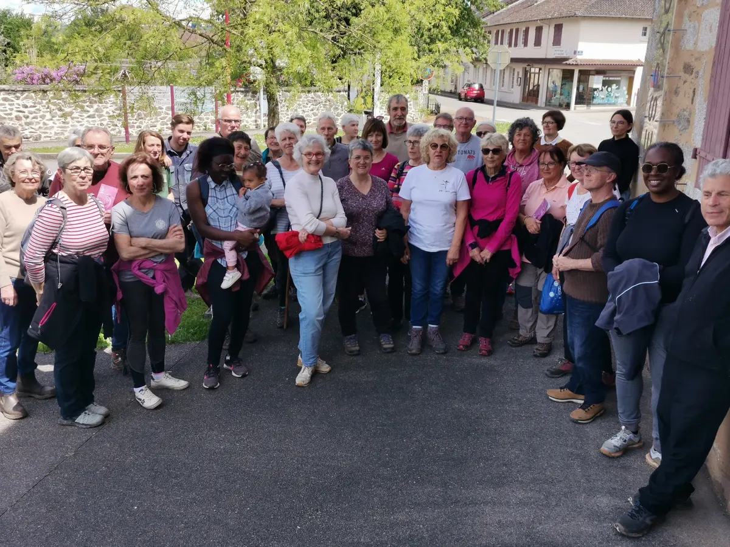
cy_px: 274
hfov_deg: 54.0
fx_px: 717
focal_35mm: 34
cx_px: 365
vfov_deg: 41.8
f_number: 1.8
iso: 50
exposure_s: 1/816
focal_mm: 4.75
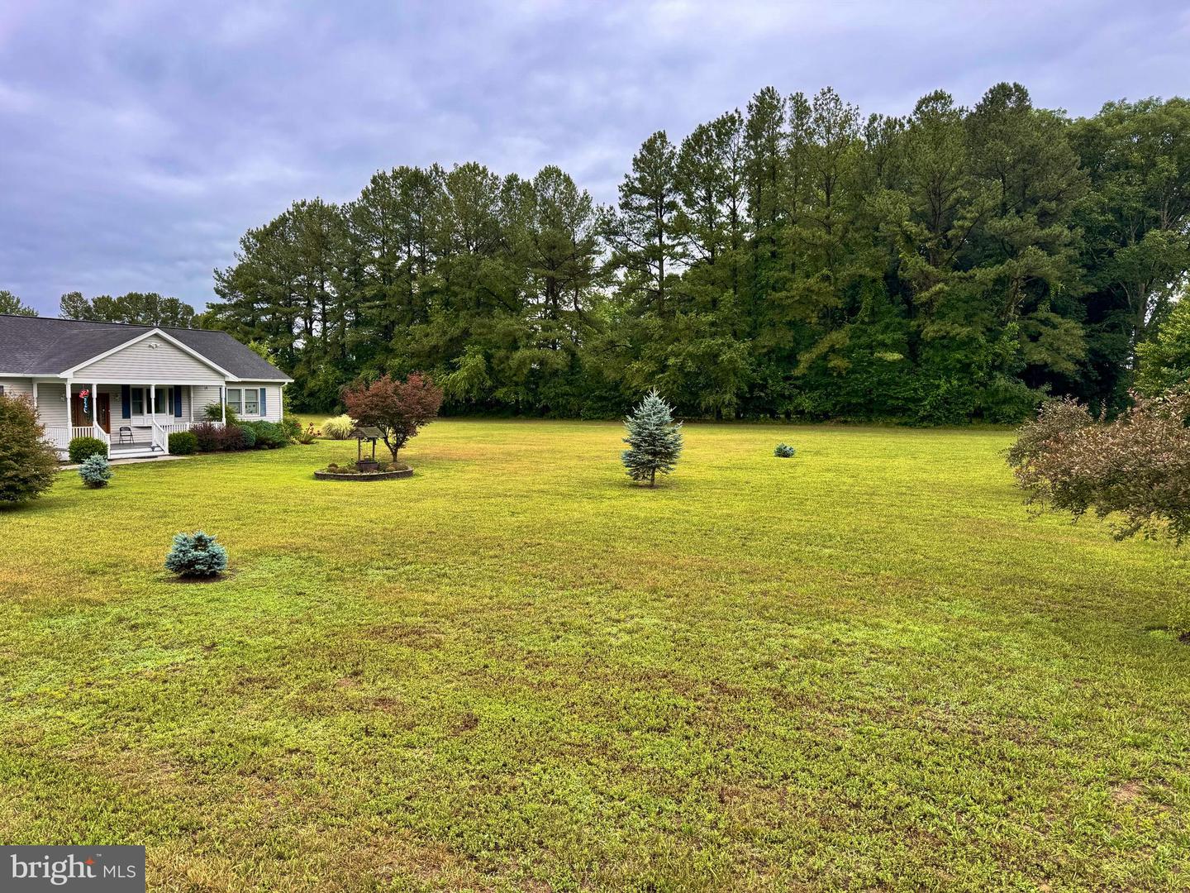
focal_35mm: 24
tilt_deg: -4.8
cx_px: 595
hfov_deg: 71.6
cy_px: 446
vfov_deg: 56.8
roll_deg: -0.3
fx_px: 825
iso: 80
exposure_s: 1/822
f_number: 1.78
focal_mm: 6.76
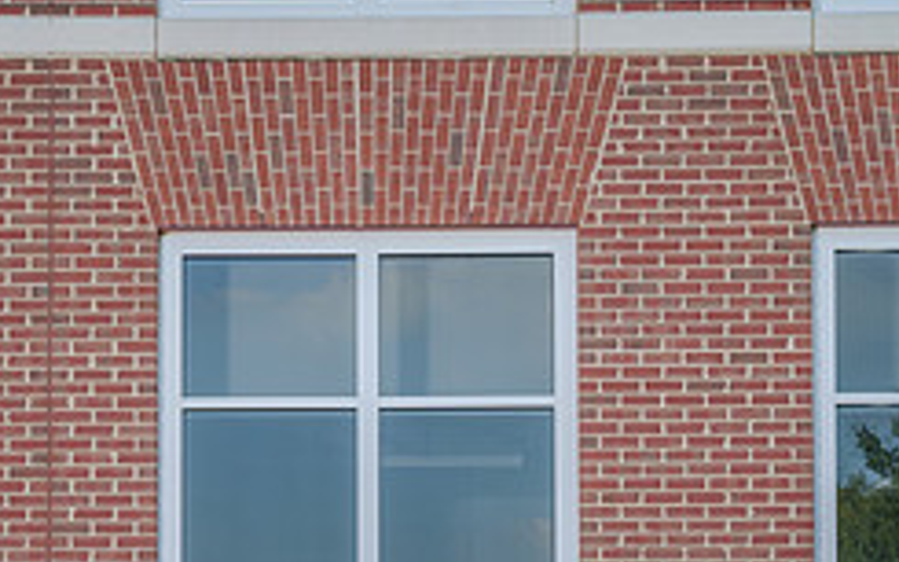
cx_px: 374
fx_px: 2547
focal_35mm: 104
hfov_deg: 20.0
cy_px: 664
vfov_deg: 12.3
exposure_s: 1/200
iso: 200
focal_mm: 41
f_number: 5.6
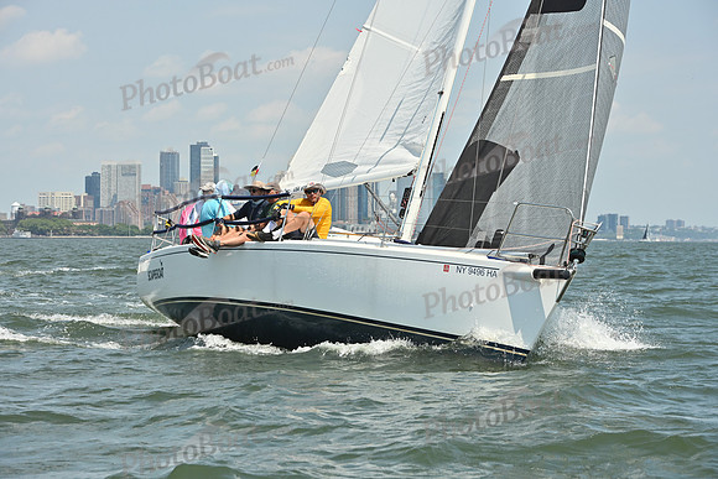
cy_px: 240
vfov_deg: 11.8
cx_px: 359
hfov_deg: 17.6
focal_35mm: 116
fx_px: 2314
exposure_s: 1/1250
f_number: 9
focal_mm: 116
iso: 320
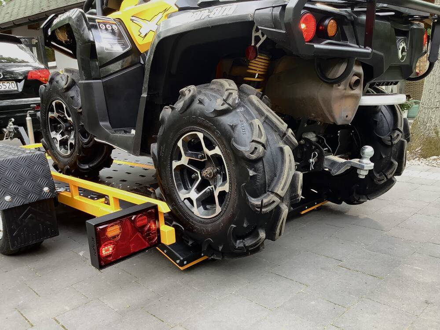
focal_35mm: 31
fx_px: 394
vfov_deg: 45.4
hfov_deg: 58.4
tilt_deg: -12.1
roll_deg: +3.6
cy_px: 165
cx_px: 220
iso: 50
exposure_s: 1/60
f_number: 2.4
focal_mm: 3.3
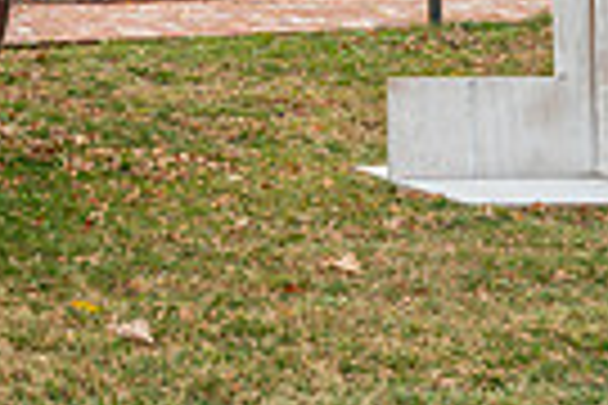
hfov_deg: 17.2
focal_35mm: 106
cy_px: -340
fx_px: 1790
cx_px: -333
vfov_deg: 11.9
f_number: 5.6
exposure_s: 1/125
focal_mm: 24
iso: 200
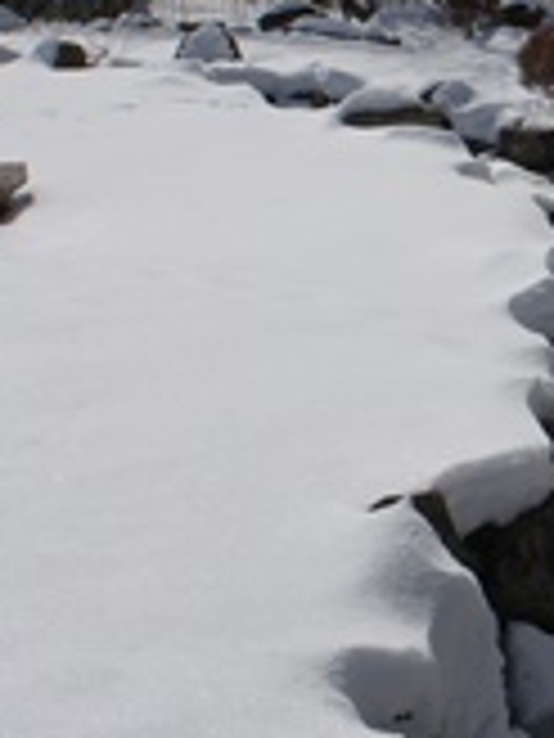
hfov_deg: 15.0
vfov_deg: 22.0
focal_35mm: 89
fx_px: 1895
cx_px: 905
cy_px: 407
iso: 100
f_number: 11
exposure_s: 1/400
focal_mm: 21.1
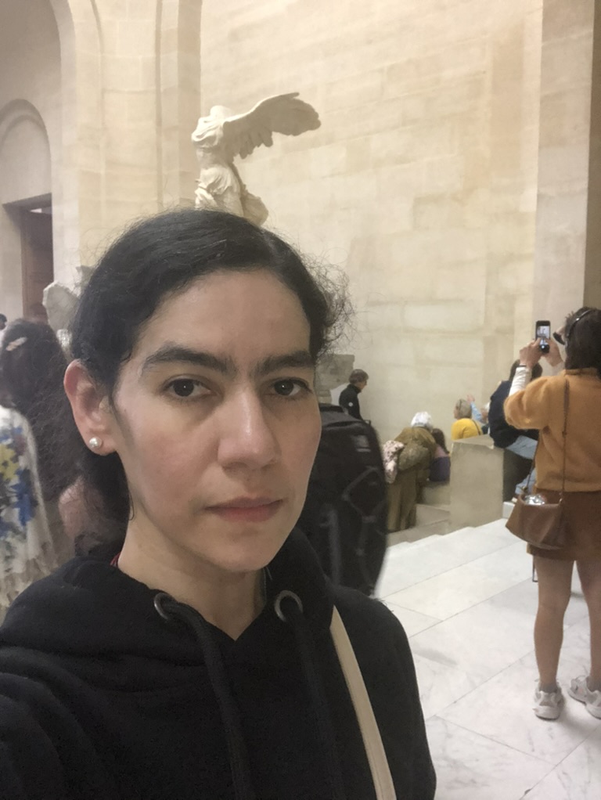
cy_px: 400
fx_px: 740
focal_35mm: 32
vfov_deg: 56.8
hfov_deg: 44.2
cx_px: 300
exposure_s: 1/60
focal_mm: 2.87
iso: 320
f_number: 2.2
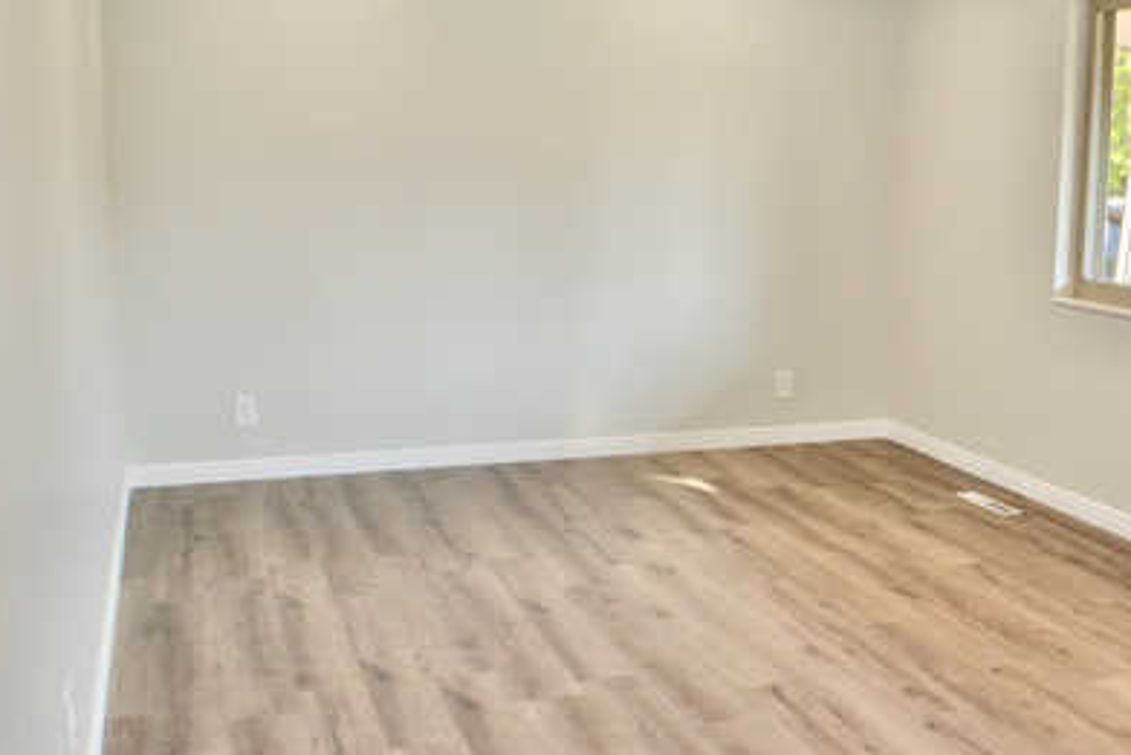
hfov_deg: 36.1
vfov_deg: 25.1
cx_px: 842
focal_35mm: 54
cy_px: 406
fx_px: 1697
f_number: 4
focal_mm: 22
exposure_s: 1/125
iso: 400
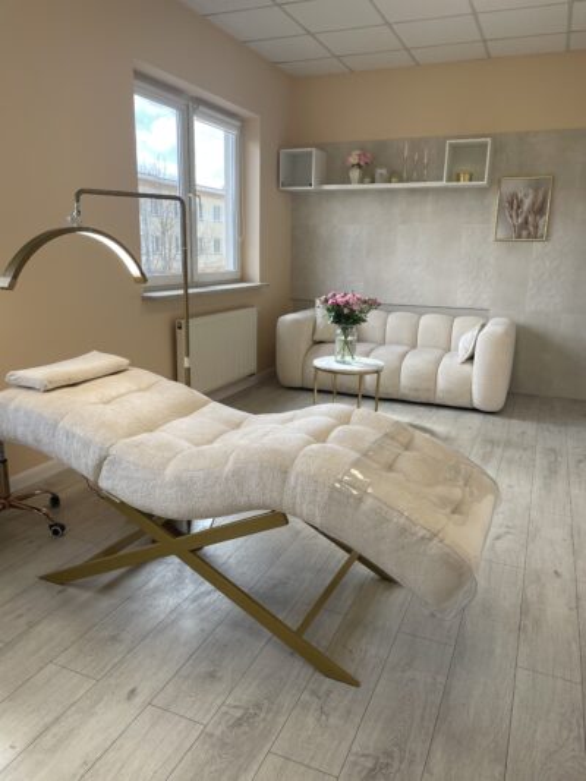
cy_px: 390
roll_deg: -0.7
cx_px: 293
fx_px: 587
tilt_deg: -12.7
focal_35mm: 26
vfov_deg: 67.3
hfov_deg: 53.1
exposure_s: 1/278
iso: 32
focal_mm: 4.2
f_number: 1.6
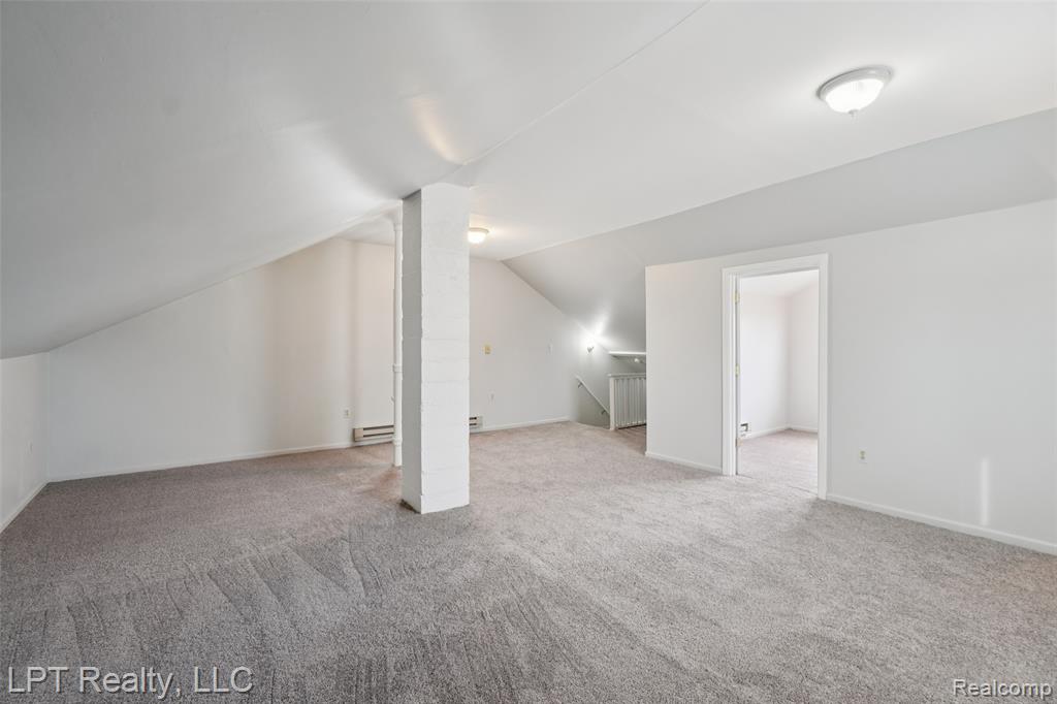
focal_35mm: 15
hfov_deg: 100.4
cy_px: 352
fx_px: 440
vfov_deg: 77.3
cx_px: 528
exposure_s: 1/8
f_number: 8
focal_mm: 10
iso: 400
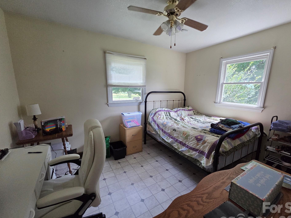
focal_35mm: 14
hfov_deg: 101.9
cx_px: 155
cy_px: 115
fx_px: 118
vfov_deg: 85.6
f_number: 2.2
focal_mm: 2.2
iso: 320
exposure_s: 1/359
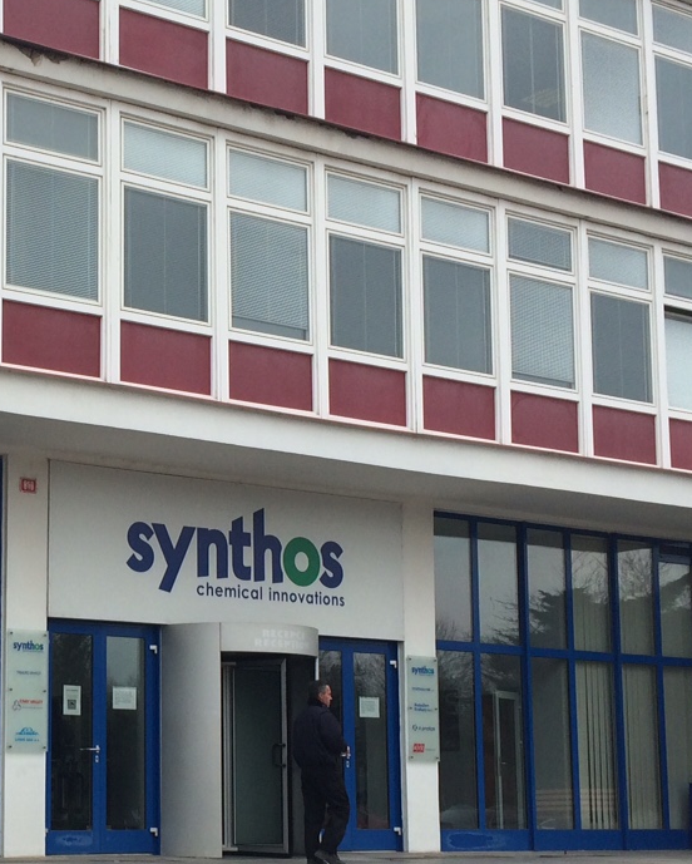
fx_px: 1714
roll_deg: -0.2
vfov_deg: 28.2
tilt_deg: +5.3
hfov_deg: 22.0
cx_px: 4
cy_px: 551
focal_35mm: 67
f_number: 2.2
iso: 32
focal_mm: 4.15
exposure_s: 1/873
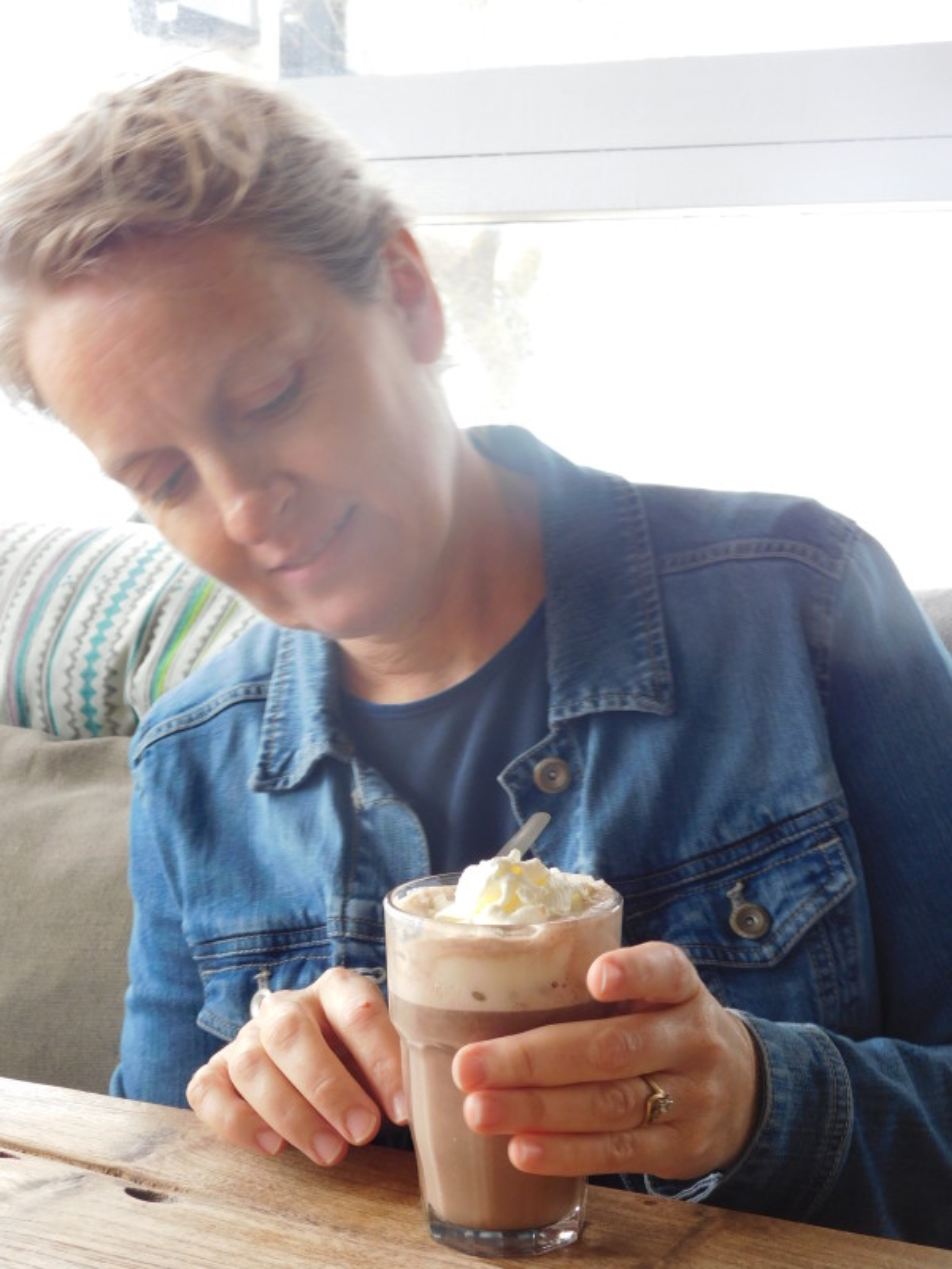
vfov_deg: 32.7
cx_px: 476
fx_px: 2163
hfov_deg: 24.8
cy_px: 634
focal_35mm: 59
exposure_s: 1/30
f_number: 4
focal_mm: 10.4
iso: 140
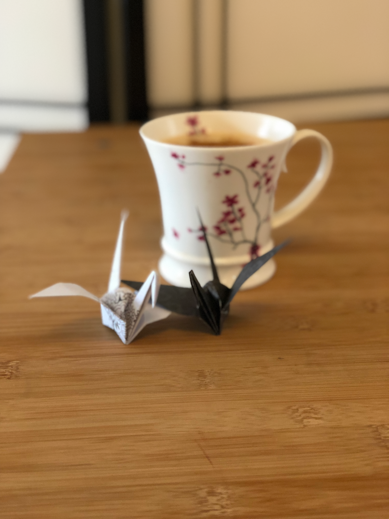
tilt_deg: -23.7
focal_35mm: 52
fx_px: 779
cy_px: 260
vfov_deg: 36.8
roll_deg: +0.5
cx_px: 194
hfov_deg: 28.0
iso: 160
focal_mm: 6
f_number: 2.4
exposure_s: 1/13
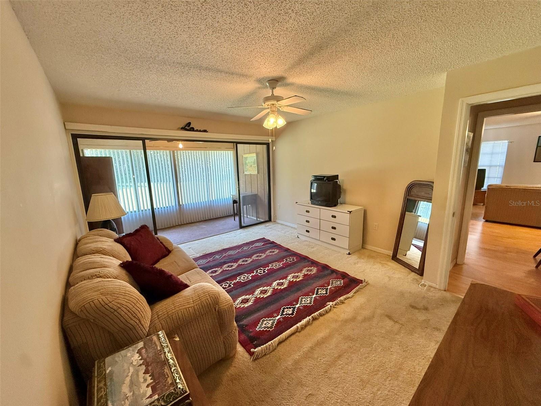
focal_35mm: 14
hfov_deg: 102.1
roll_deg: +1.2
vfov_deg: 85.7
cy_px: 203
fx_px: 219
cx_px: 270
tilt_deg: -10.5
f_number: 2.2
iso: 320
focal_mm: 2.22
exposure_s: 1/120
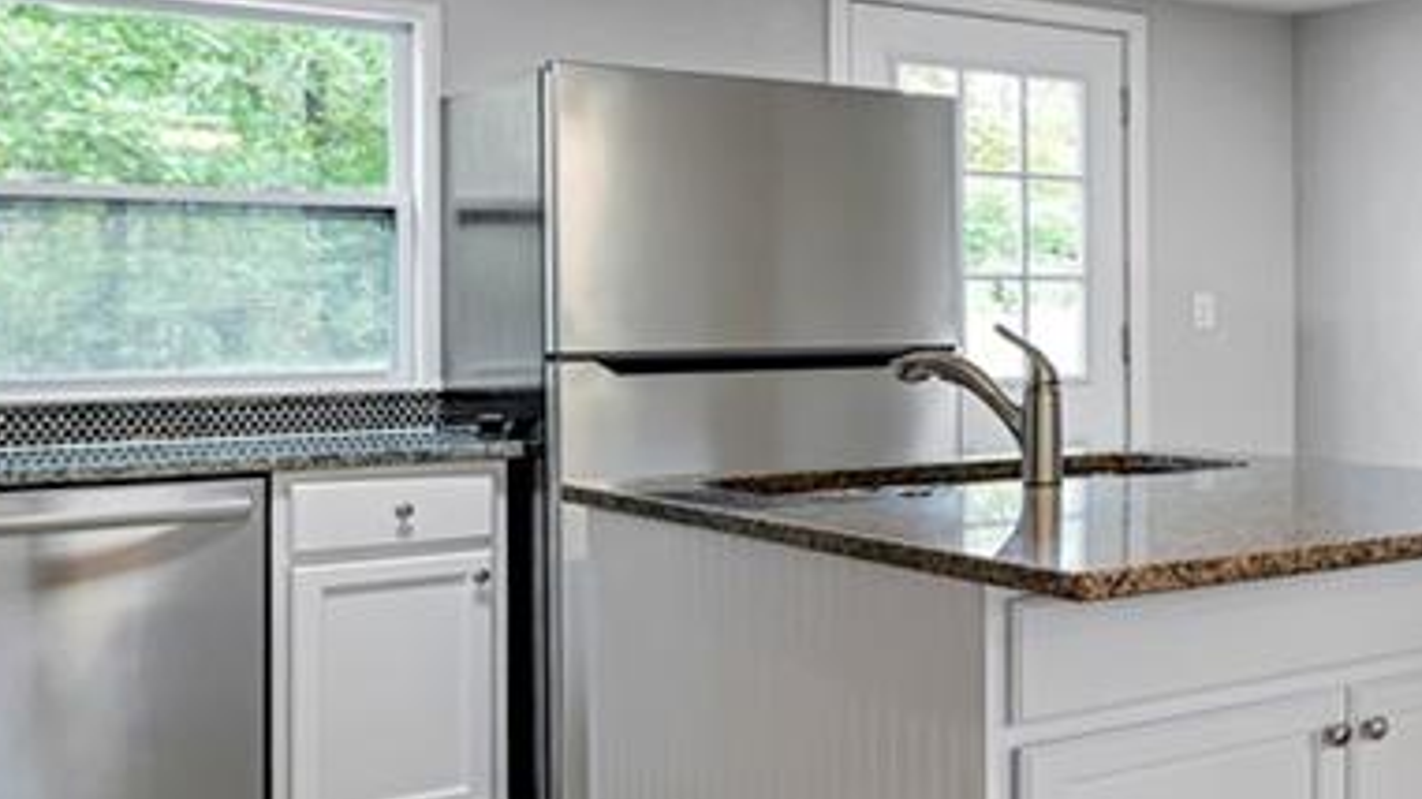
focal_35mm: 46
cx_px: 1859
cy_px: 370
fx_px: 1749
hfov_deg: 32.7
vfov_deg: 25.7
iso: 100
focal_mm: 16.5
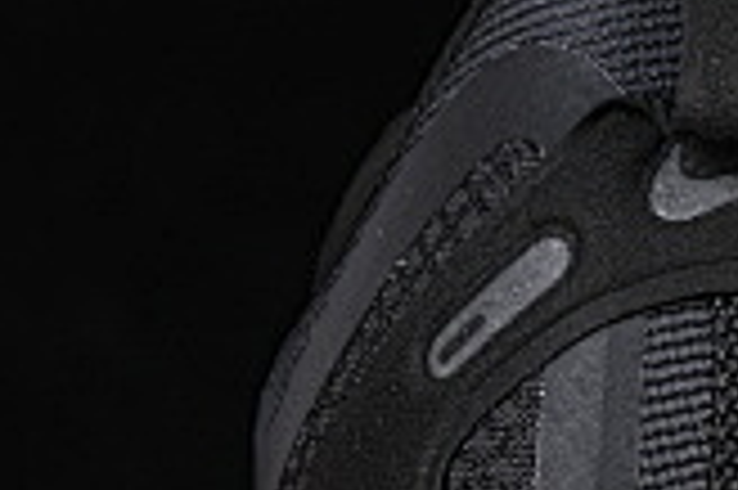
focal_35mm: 494
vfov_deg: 2.8
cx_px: 1260
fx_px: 10117
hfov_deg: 4.1
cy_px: 216
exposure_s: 1/60
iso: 160
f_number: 6.3
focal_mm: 50
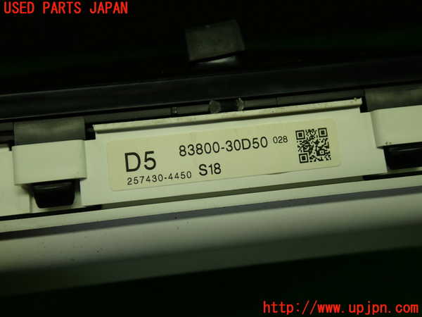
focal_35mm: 36
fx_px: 439
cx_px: 211
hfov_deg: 51.4
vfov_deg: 39.7
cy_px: 158
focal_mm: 6.37
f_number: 2.5
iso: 100
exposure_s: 1/80
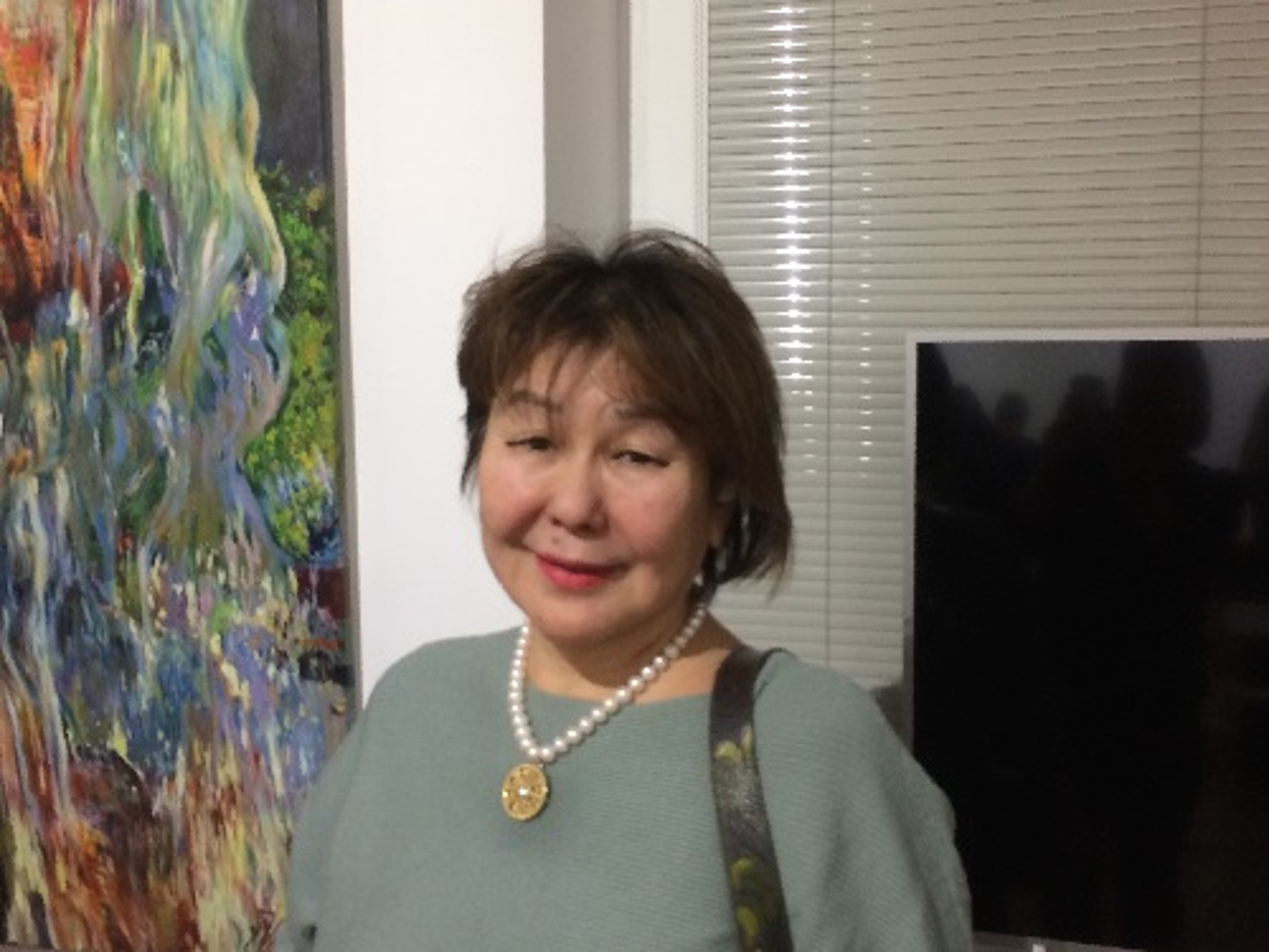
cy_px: 476
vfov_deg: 48.2
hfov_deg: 61.7
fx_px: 1063
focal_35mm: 29
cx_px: 634
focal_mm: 4.15
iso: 80
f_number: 2.2
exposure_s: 1/33
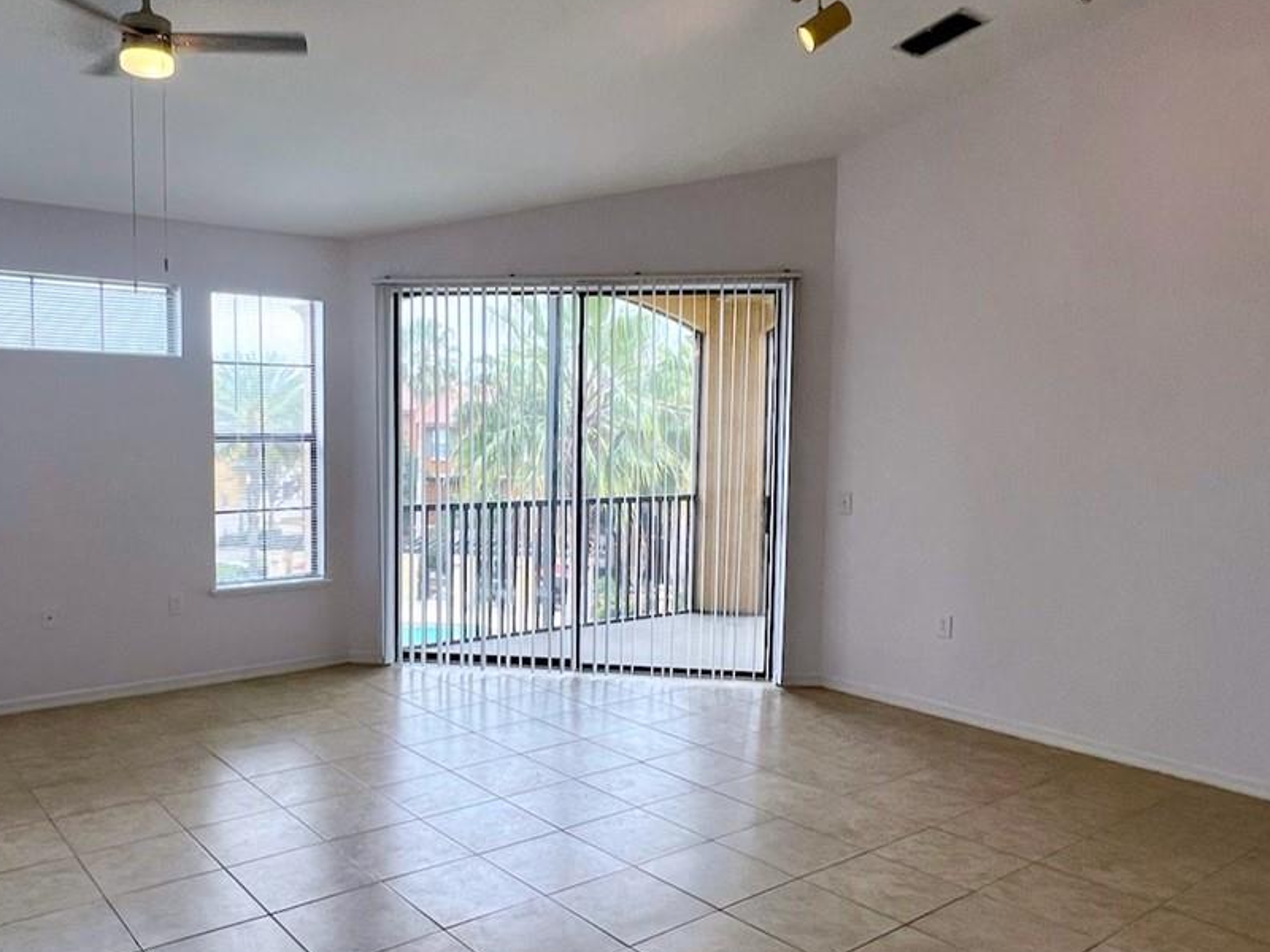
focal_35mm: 26
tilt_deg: -4.8
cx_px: 486
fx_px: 954
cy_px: 503
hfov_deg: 66.4
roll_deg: +0.0
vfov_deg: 53.0
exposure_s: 1/122
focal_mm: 1.57
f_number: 1.8
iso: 32
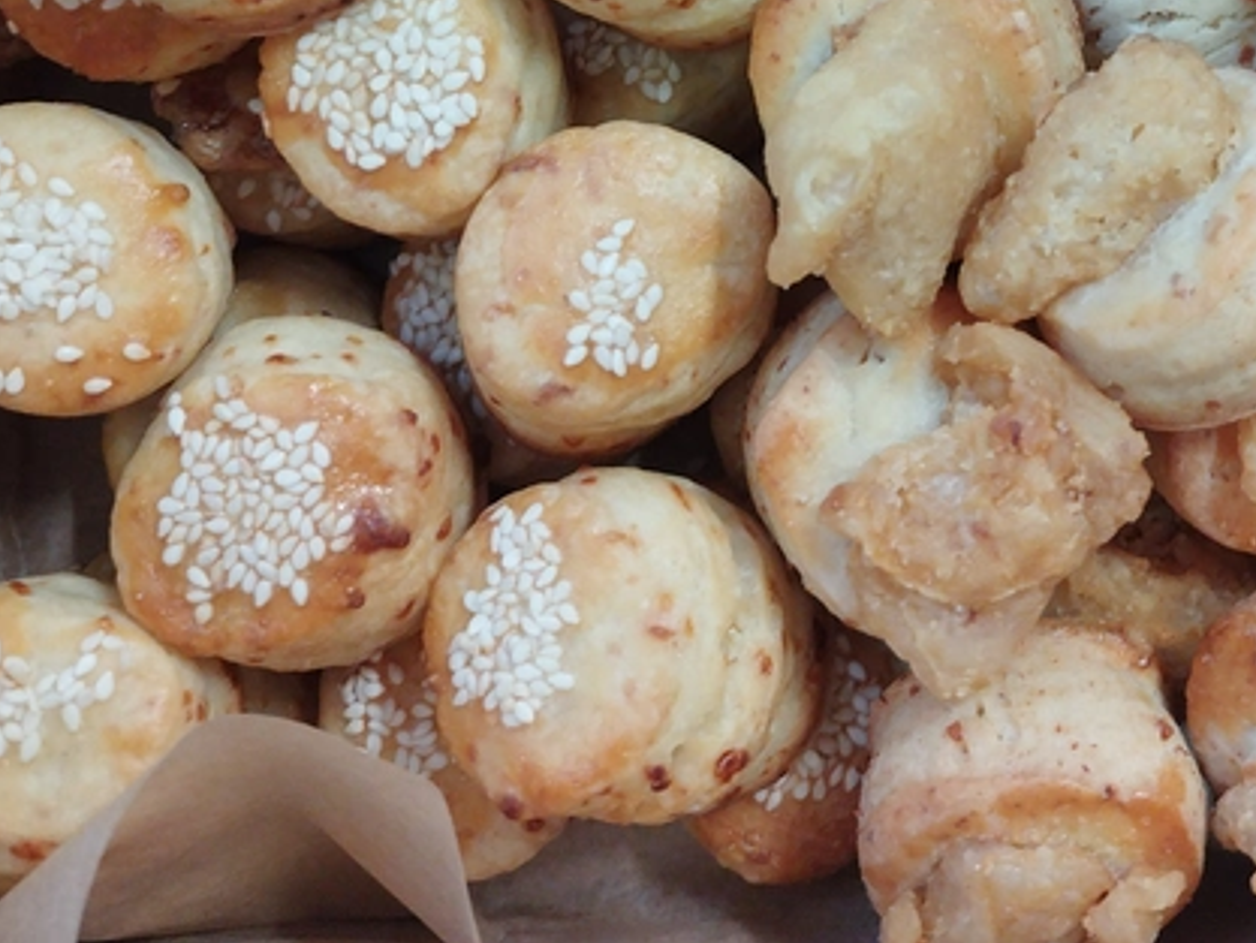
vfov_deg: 22.5
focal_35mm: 60
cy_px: -181
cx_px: 952
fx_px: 2178
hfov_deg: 31.6
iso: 350
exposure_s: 1/50
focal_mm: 5.95
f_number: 1.89
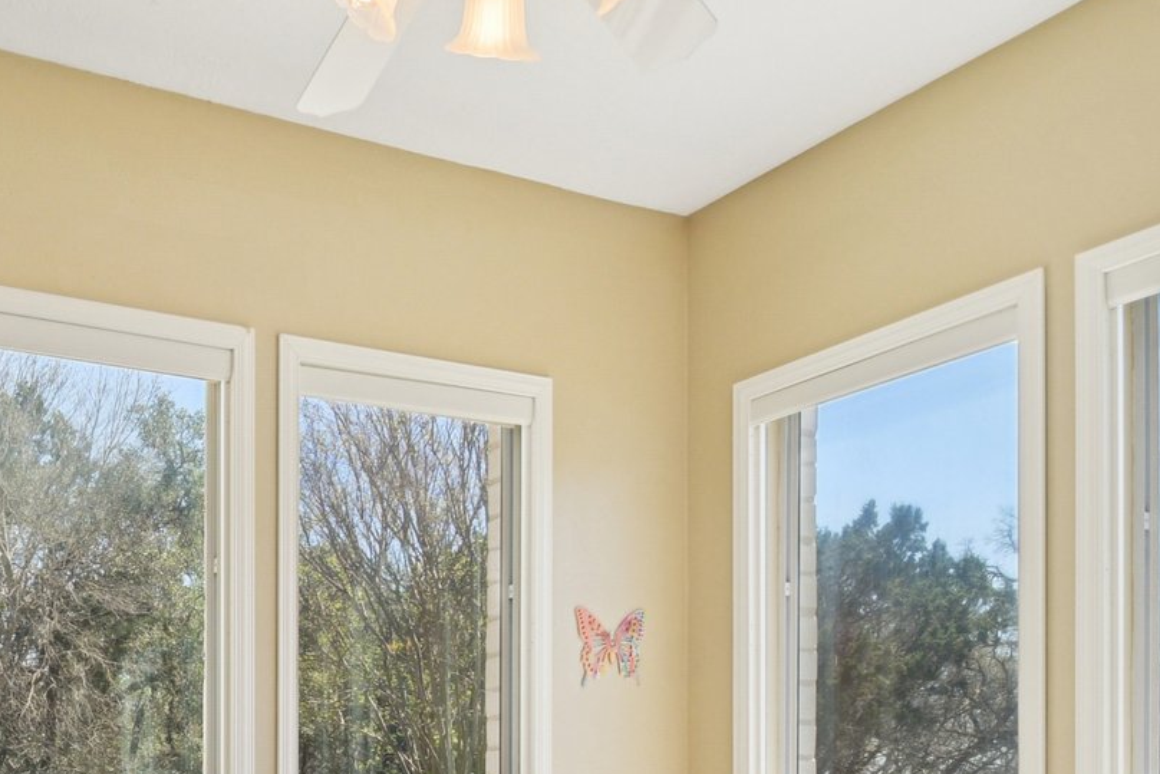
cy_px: 762
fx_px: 1225
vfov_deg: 32.4
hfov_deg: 47.3
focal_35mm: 38
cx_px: 198
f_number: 8
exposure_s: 1/80
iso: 400
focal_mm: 10
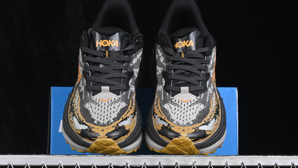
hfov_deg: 26.9
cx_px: 150
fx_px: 624
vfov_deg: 15.3
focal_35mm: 79
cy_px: 93
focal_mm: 50
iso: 160
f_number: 6.3
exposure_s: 1/60
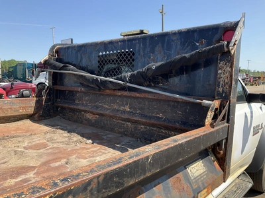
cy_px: 99
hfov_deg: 61.7
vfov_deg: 48.2
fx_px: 222
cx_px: 132
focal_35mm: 29
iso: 25
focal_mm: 3
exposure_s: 1/855
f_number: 1.8
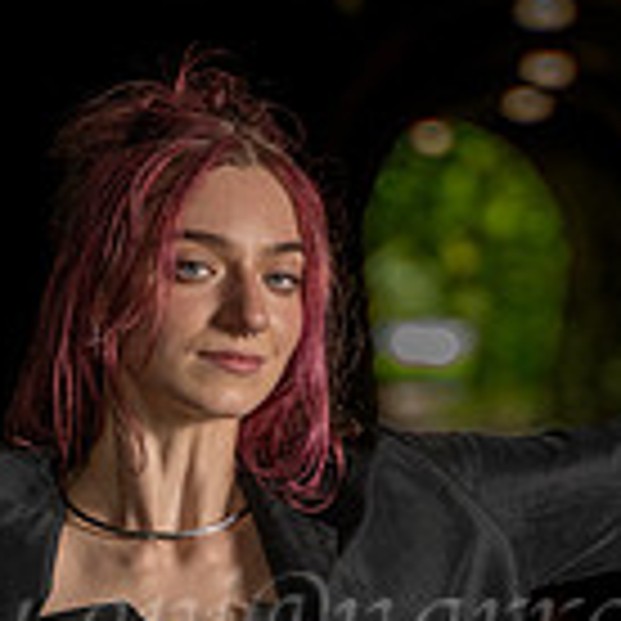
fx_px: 5439
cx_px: 230
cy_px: 695
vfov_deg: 6.5
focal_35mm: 268
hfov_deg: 6.5
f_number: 2.8
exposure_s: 1/400
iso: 400
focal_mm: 75
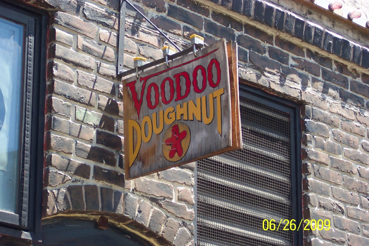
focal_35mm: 114
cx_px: 184
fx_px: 1168
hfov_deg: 17.9
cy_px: 123
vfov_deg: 12.0
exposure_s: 1/250
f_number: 4.8
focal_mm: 24
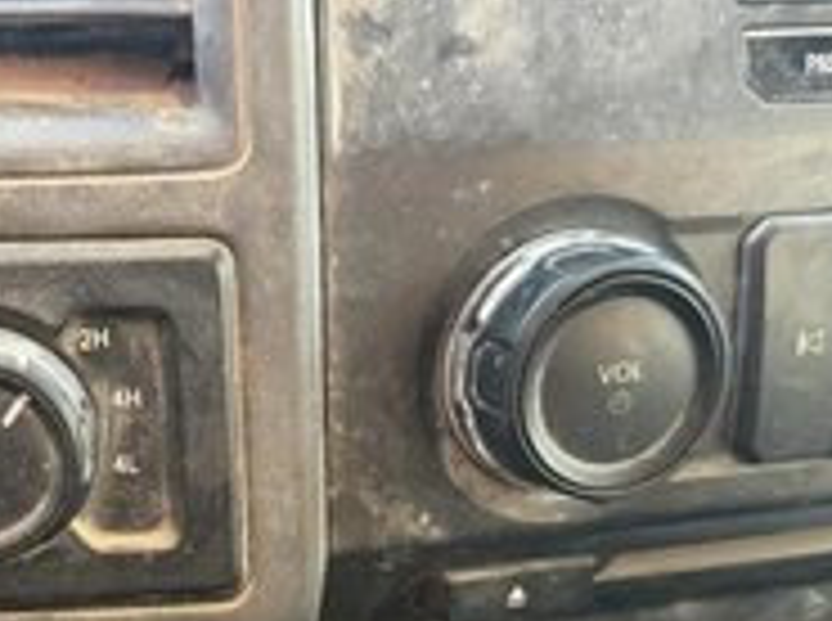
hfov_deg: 36.0
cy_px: 526
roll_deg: -1.6
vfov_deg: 27.2
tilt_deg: -33.4
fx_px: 1247
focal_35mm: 52
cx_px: 198
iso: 800
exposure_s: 1/60
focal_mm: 6.76
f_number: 1.78
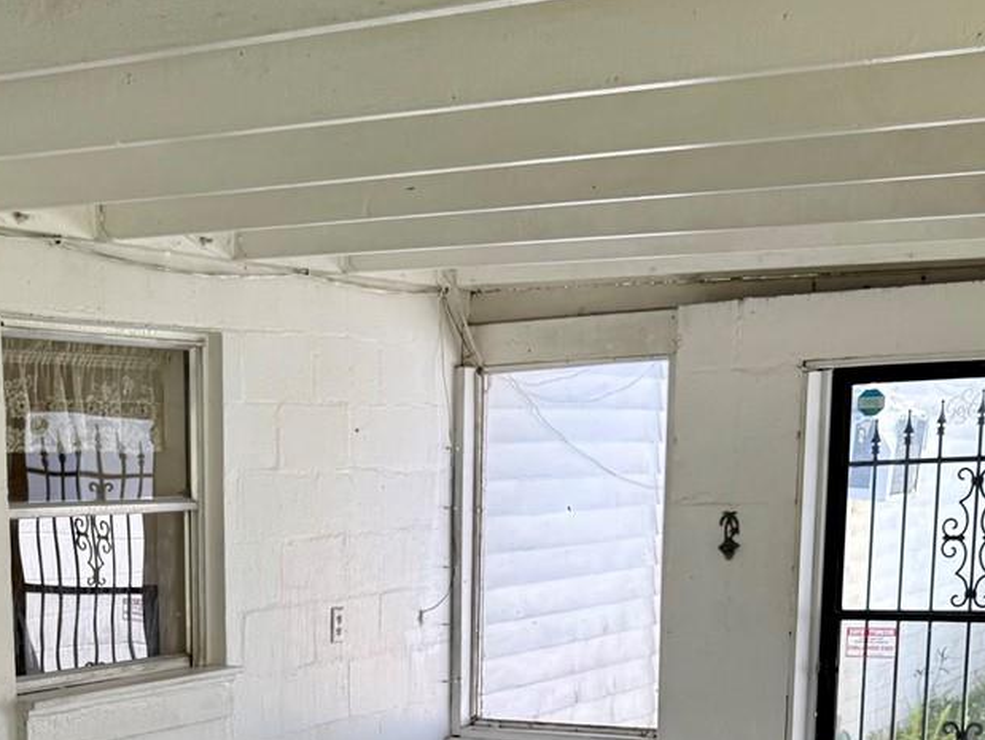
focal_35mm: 62
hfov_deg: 30.4
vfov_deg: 22.3
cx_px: 183
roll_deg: +1.8
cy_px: 823
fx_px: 1765
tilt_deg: -10.8
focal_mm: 6.76
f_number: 1.78
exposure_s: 1/612
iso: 80
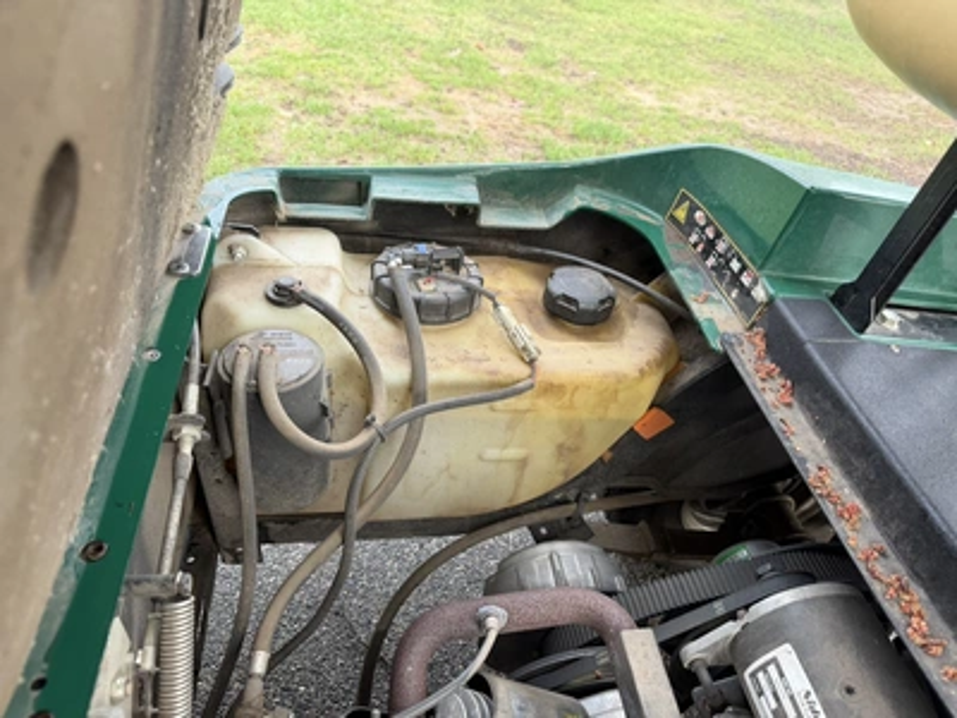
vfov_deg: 56.8
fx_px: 664
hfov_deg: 71.6
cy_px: 359
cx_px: 478
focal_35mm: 24
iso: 125
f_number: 1.78
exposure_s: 1/121
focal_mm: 6.76
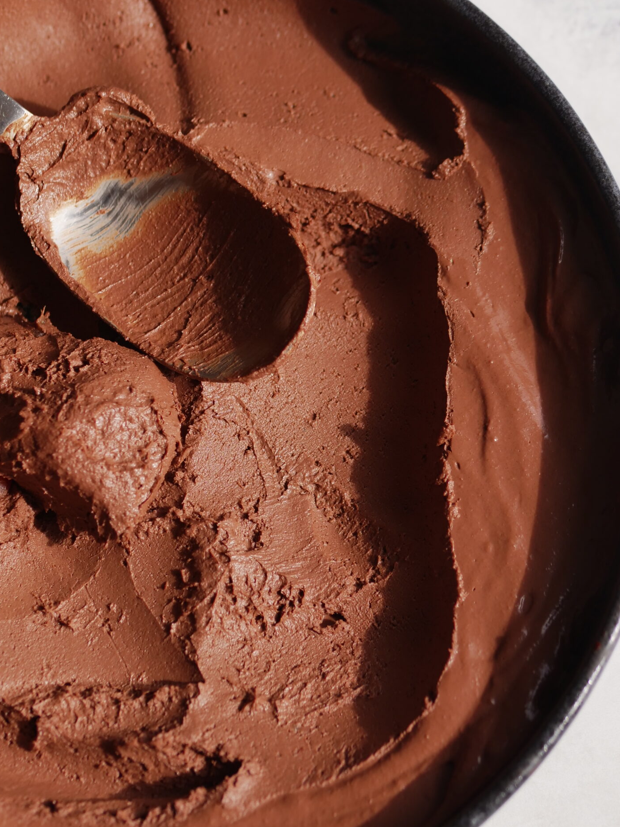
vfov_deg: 16.7
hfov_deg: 12.5
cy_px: 445
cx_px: 201
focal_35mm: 118
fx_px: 2819
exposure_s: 1/2000
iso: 250
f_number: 2.8
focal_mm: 43
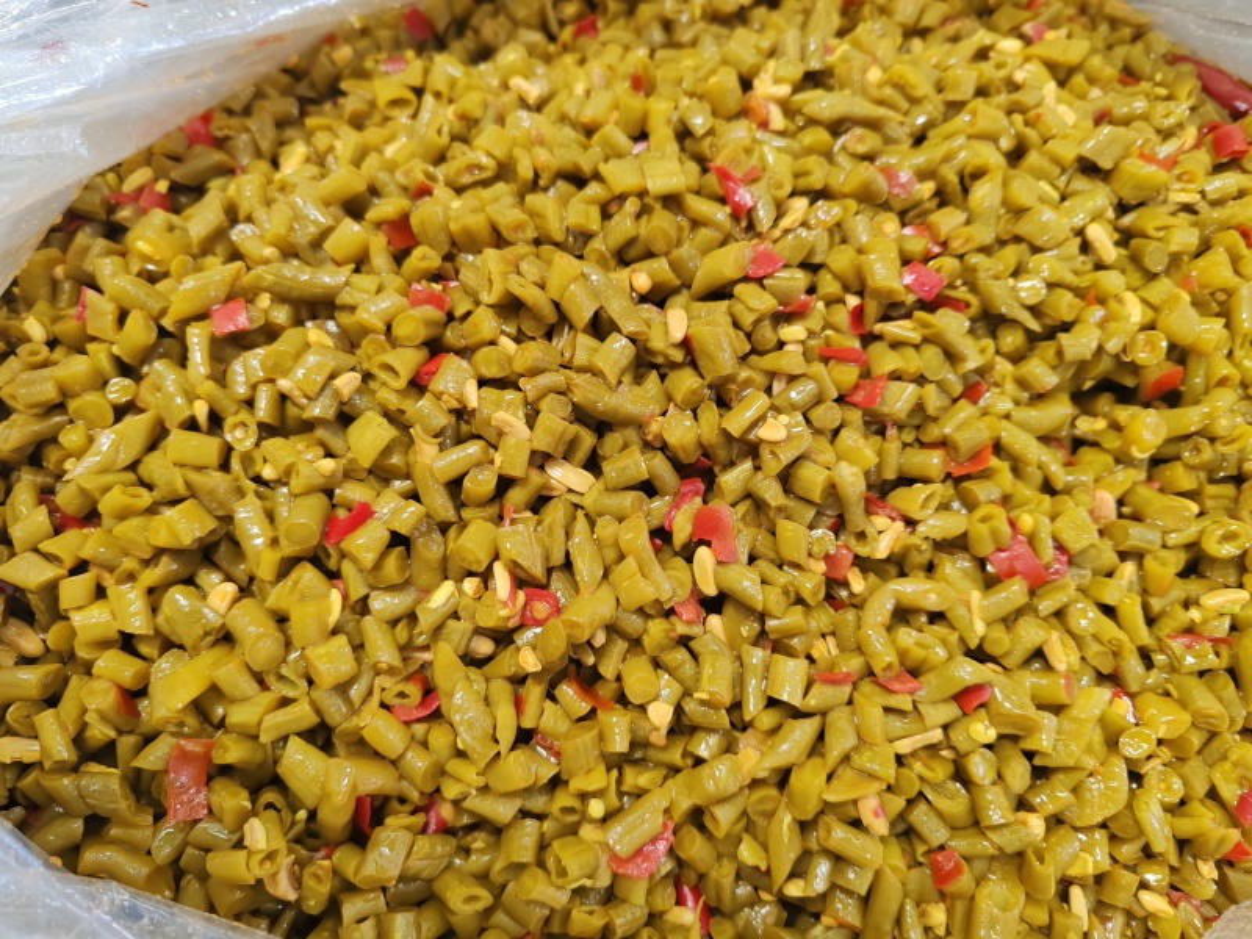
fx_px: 977
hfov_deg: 65.3
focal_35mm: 27
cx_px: 626
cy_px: 470
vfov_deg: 51.4
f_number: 1.9
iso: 1000
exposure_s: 1/50
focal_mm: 6.12
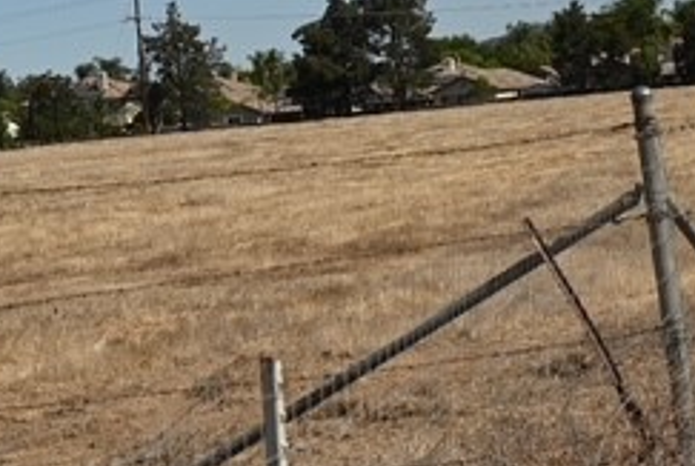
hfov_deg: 16.8
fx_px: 2340
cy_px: -31
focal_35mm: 121
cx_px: 186
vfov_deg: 11.2
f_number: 6.3
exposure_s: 1/1000
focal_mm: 46
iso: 100
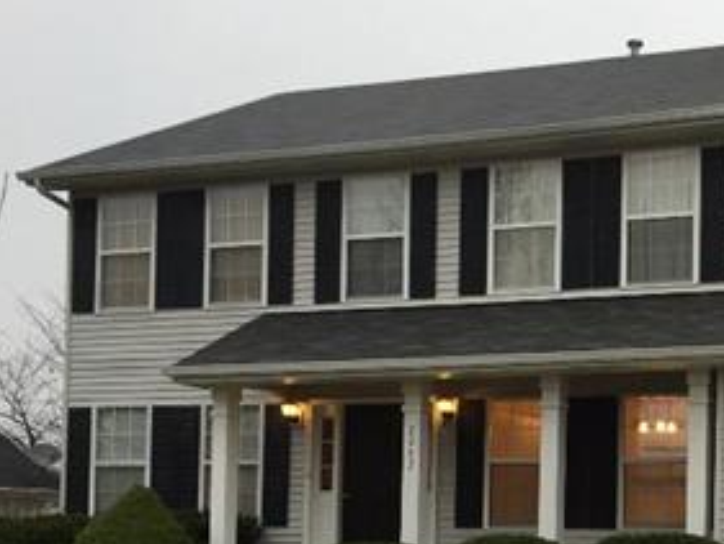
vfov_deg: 21.8
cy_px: 487
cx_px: 693
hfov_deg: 27.9
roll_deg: -1.0
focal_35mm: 66
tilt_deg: +1.8
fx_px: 1381
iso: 32
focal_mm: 4.15
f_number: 2.2
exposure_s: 1/120
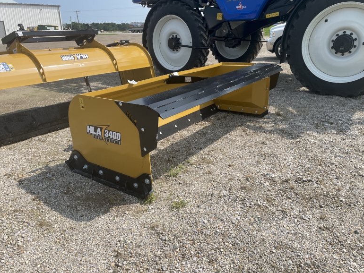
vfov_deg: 51.4
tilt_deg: -18.7
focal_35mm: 27
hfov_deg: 65.3
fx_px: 284
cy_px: 136
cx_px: 188
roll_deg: +2.0
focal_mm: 4.2
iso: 32
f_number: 1.6
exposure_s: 1/2817
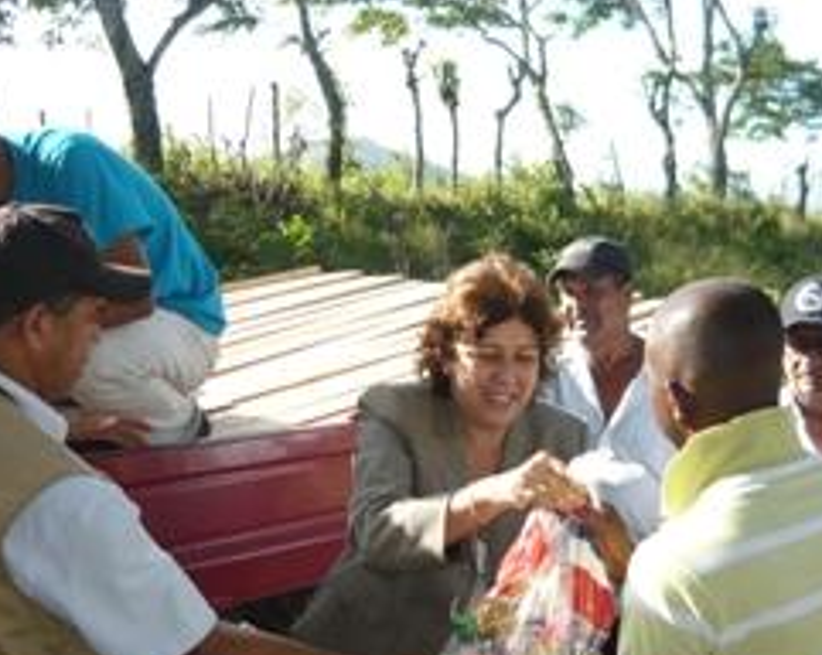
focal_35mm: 60
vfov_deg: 25.3
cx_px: 423
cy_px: 406
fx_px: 1457
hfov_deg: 31.5
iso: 100
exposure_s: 1/400
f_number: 2.8
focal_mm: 5.5
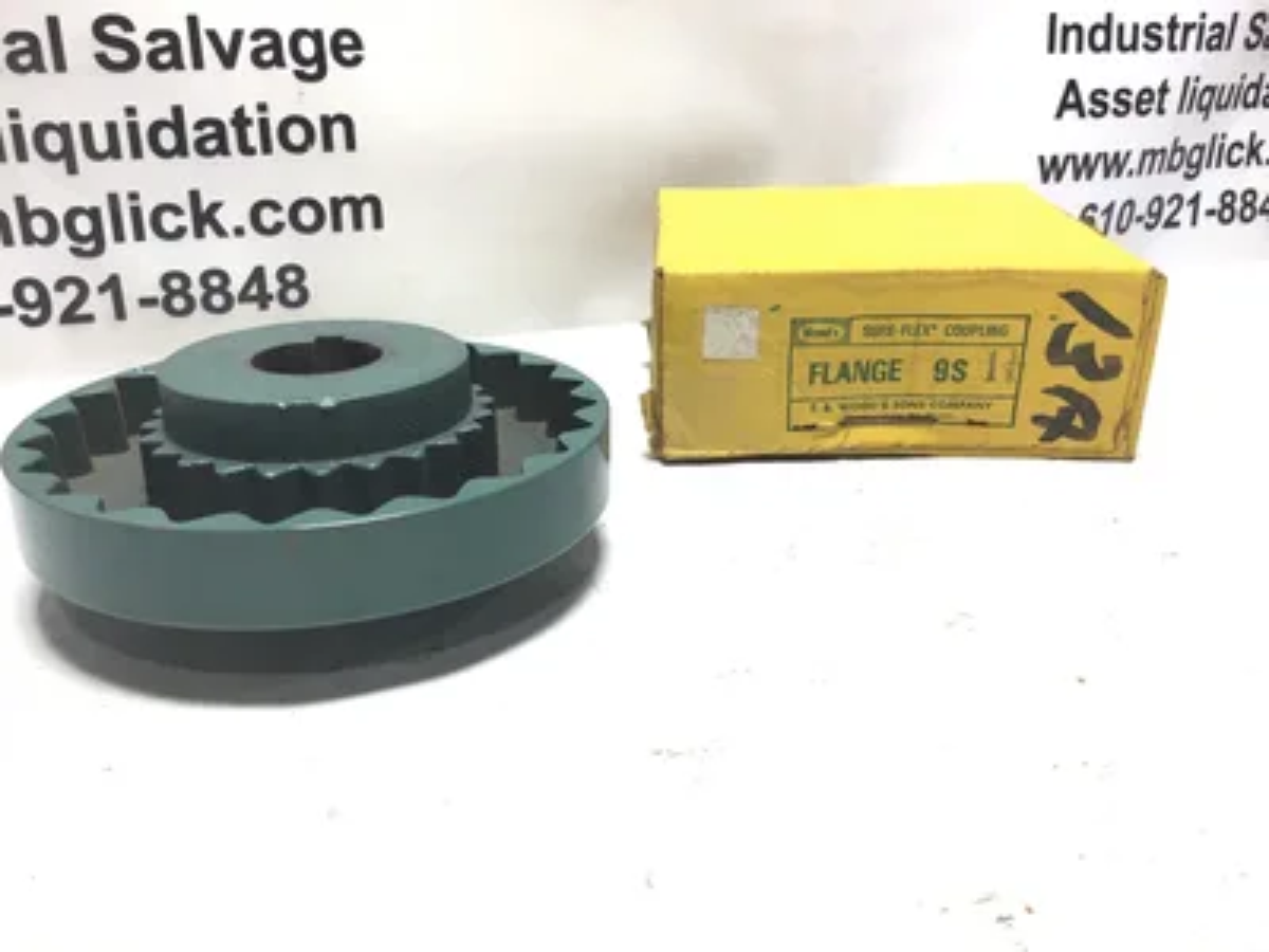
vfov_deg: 45.4
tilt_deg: -21.9
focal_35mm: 31
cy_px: 476
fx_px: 1136
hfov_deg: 58.4
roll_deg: +0.9
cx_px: 634
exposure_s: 1/120
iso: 40
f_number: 2.4
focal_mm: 3.3
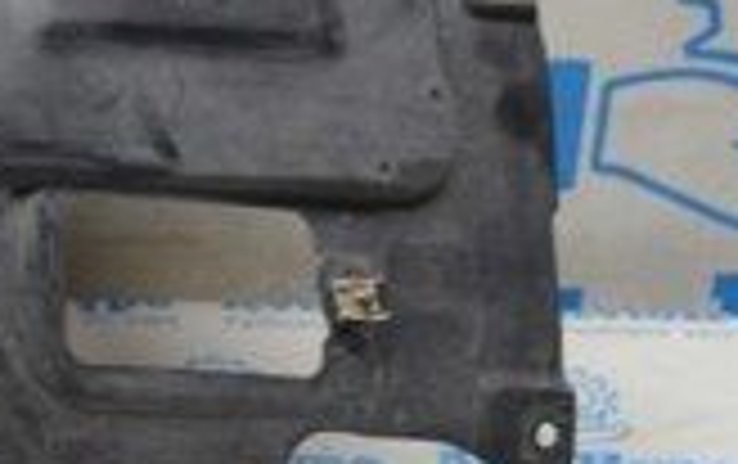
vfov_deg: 9.1
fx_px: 2880
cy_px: -140
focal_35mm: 143
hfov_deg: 13.9
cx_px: -284
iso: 400
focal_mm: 24
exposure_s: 1/80
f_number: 4
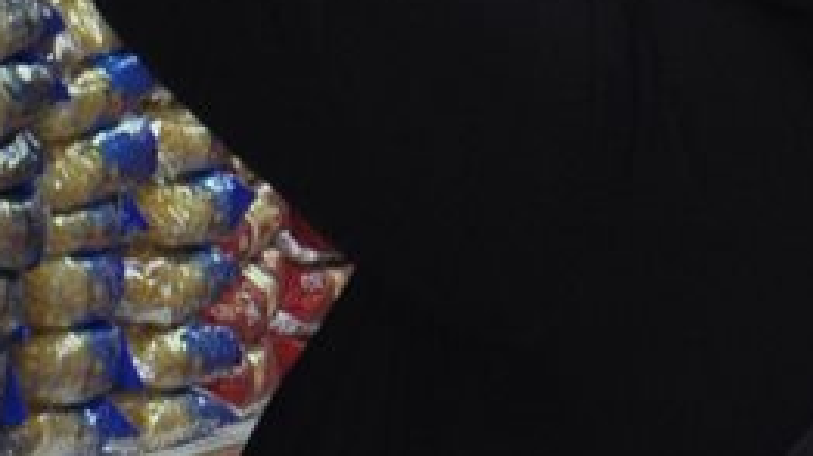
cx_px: 493
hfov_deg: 2.5
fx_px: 18522
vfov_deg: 1.4
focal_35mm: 860
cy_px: -199
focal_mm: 105
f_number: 5.6
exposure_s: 1/60
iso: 400
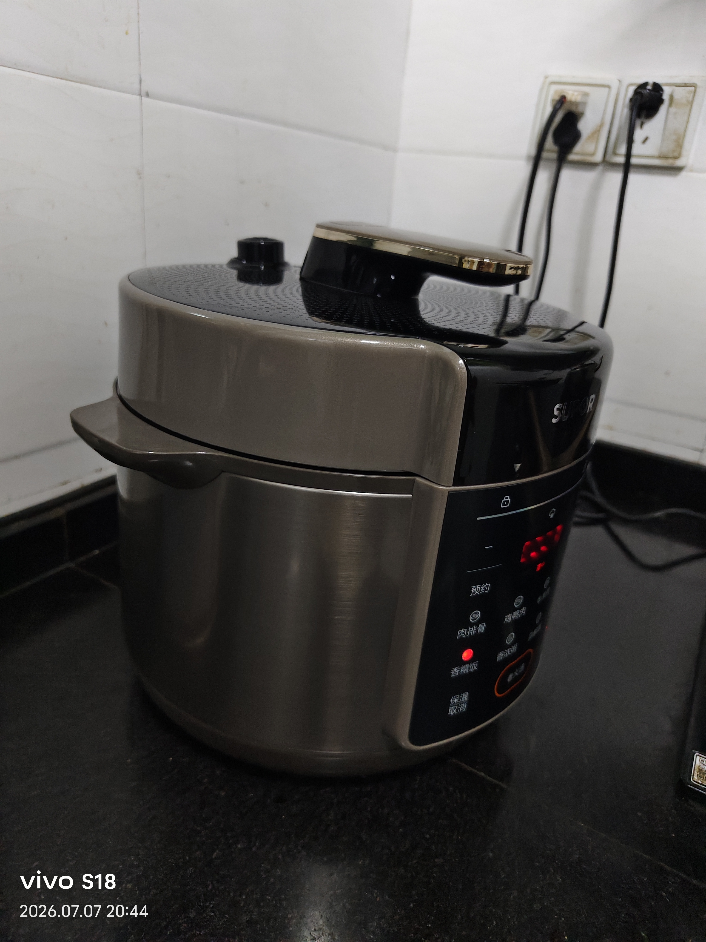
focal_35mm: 23
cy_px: 471
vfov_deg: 73.9
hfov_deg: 58.9
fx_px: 625
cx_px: 353
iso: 1321
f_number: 1.88
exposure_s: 1/100
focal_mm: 5.56
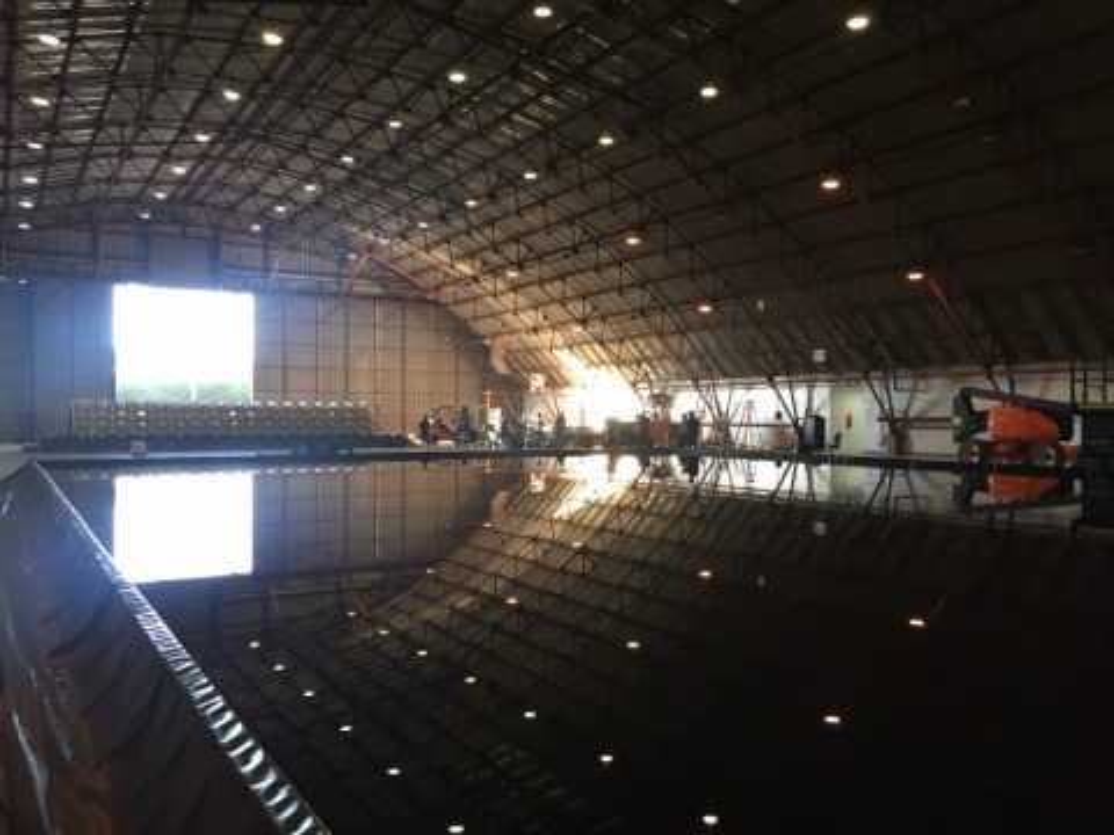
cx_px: 557
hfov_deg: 61.7
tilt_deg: -0.5
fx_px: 933
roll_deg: -1.2
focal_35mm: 29
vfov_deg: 48.2
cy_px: 418
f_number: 2.2
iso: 80
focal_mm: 4.15
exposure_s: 1/30
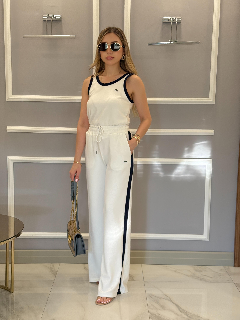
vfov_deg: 39.7
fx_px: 444
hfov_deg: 30.3
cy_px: 160
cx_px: 120
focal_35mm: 48
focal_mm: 6.76
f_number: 1.78
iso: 125
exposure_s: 1/243
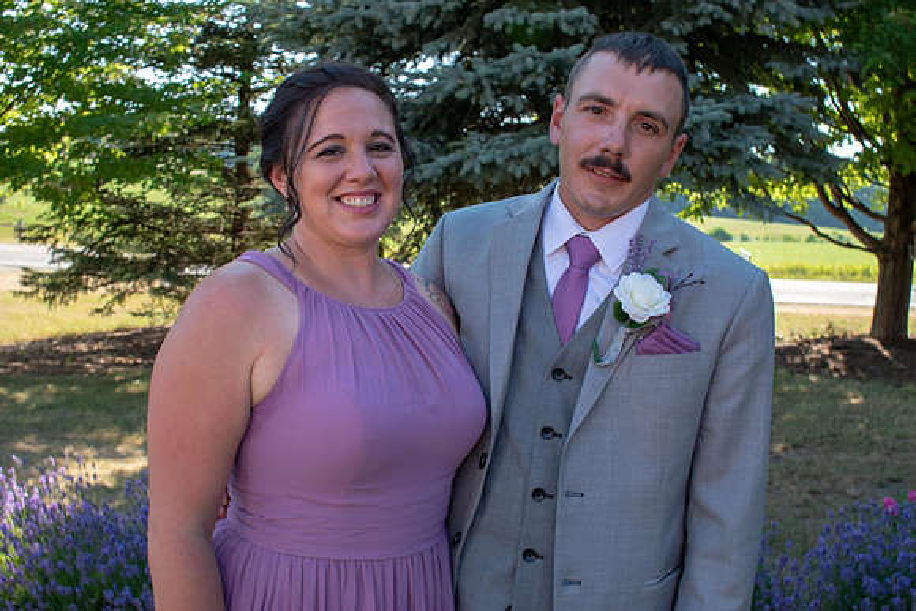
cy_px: 306
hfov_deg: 47.9
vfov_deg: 33.0
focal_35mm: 40
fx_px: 1031
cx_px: 458
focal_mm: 27
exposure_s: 1/250
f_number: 8
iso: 400
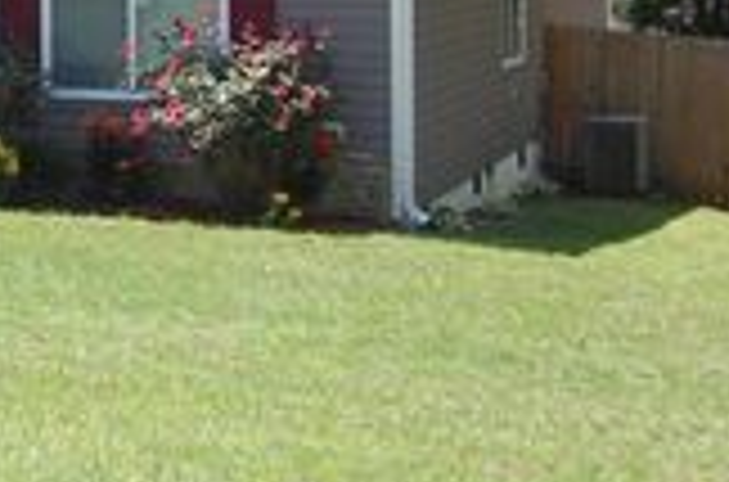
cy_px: -104
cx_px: -266
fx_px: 2625
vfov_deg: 10.3
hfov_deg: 15.0
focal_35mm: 130
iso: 200
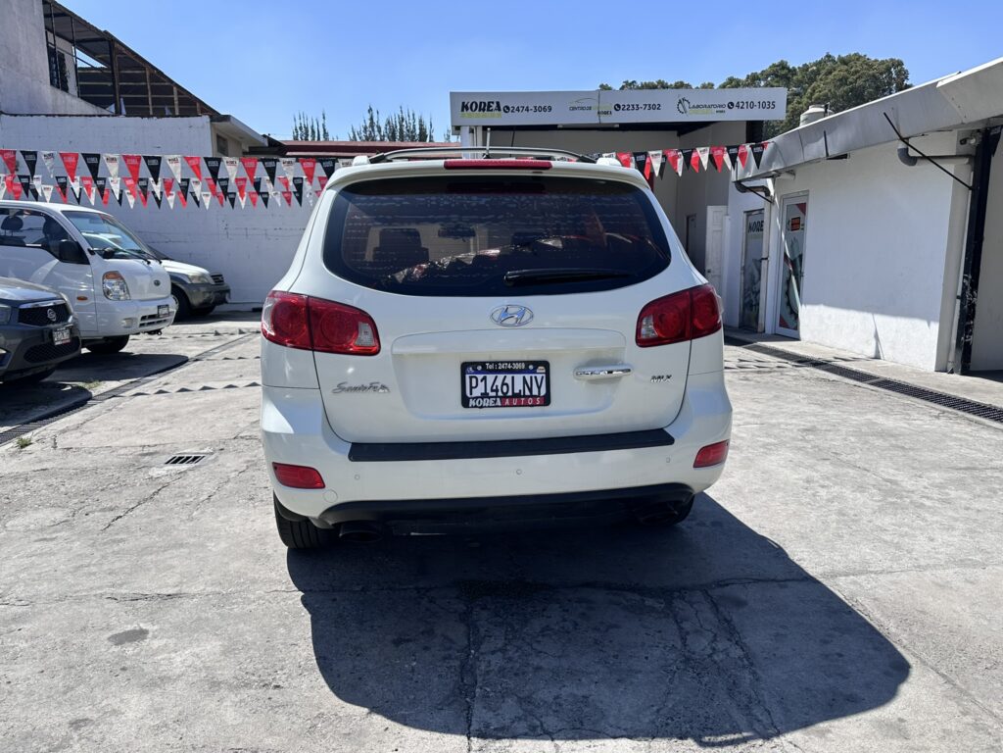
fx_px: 695
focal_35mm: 24
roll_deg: +0.0
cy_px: 376
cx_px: 502
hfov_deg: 71.6
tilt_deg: -10.0
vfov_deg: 56.8
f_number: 1.78
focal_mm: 6.86
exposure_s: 1/4016
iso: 80
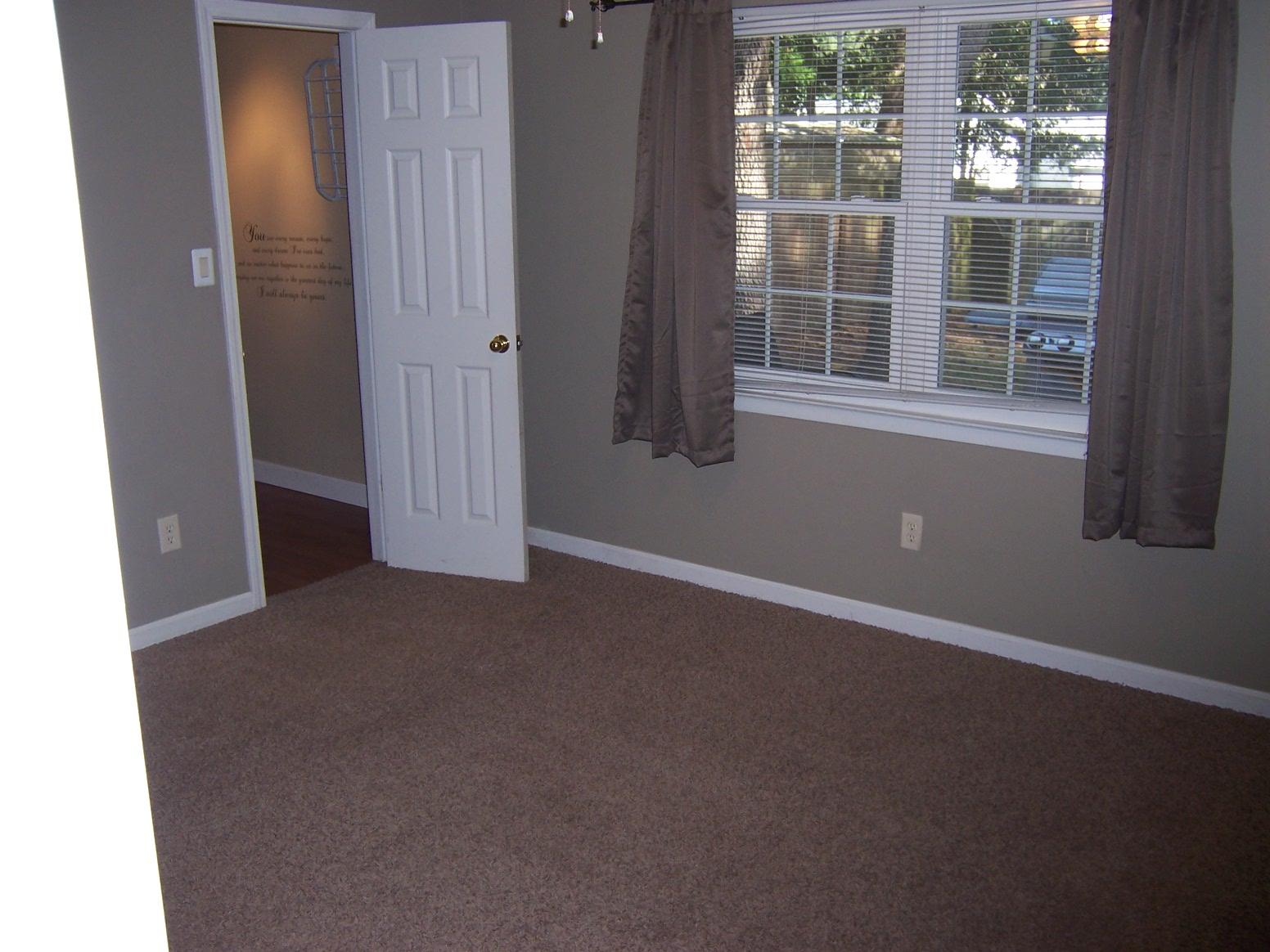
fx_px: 1211
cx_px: 635
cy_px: 476
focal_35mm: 33
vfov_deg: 42.9
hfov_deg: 55.4
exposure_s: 1/60
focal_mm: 5.5
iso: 80
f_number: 2.8
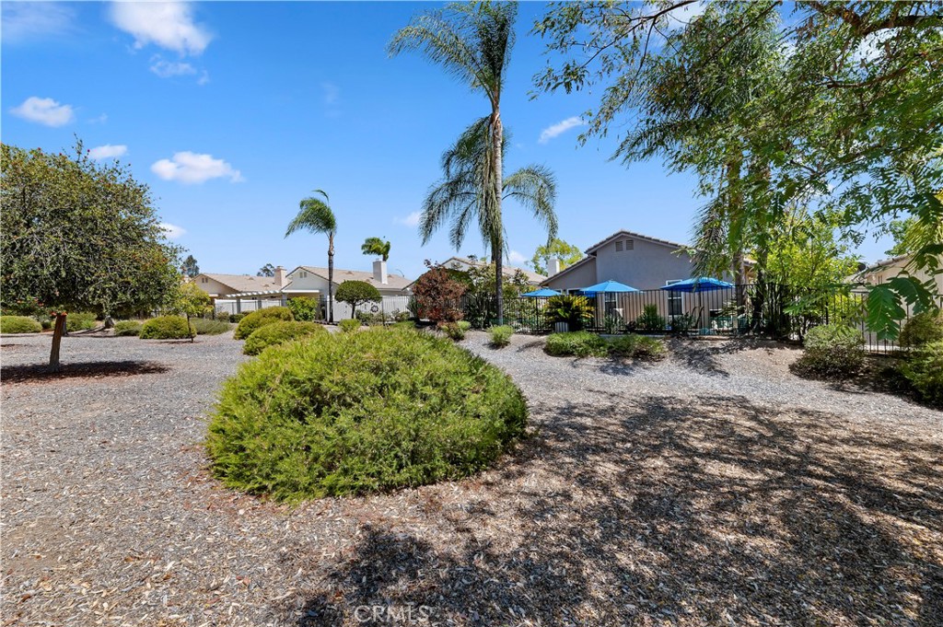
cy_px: 314
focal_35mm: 14
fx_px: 366
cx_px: 472
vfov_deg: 81.1
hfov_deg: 104.3
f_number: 20
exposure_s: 1/160
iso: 500
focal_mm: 14
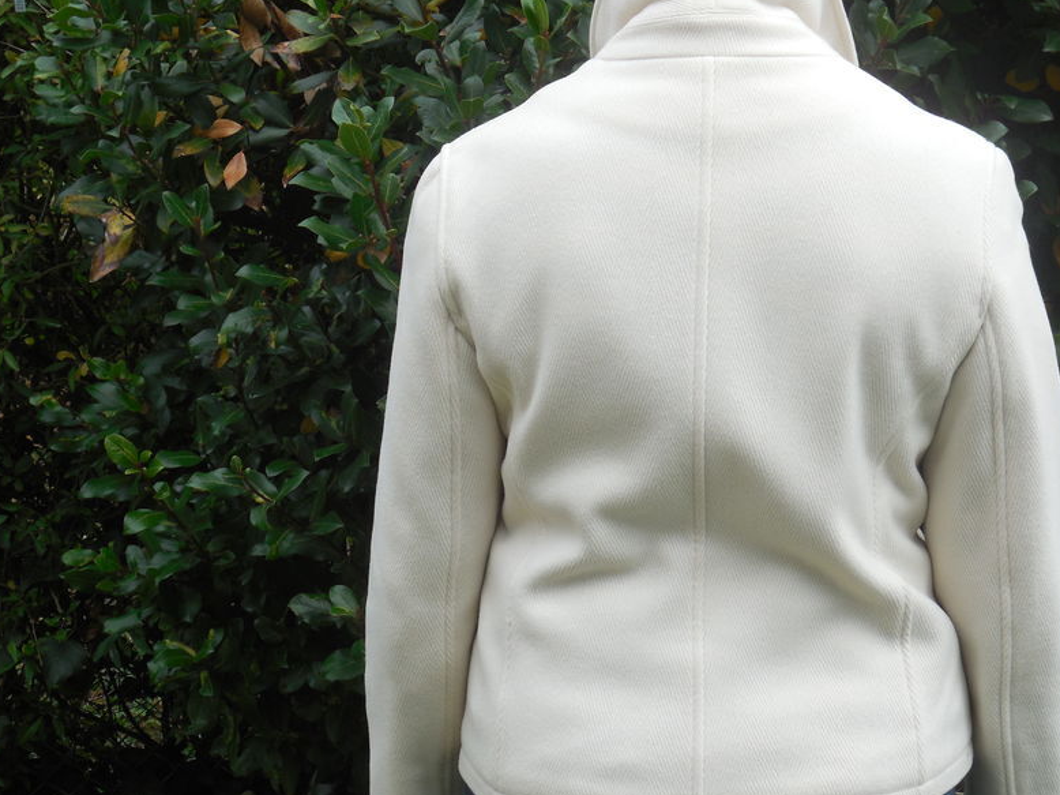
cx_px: 598
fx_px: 2204
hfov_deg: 27.0
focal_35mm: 72
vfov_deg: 20.4
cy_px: 431
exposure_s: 1/200
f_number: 5.2
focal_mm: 10
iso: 125
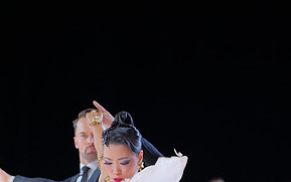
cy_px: 256
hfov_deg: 7.5
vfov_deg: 4.7
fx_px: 2206
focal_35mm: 278
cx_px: 104
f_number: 2.8
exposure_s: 1/400
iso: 800
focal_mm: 136
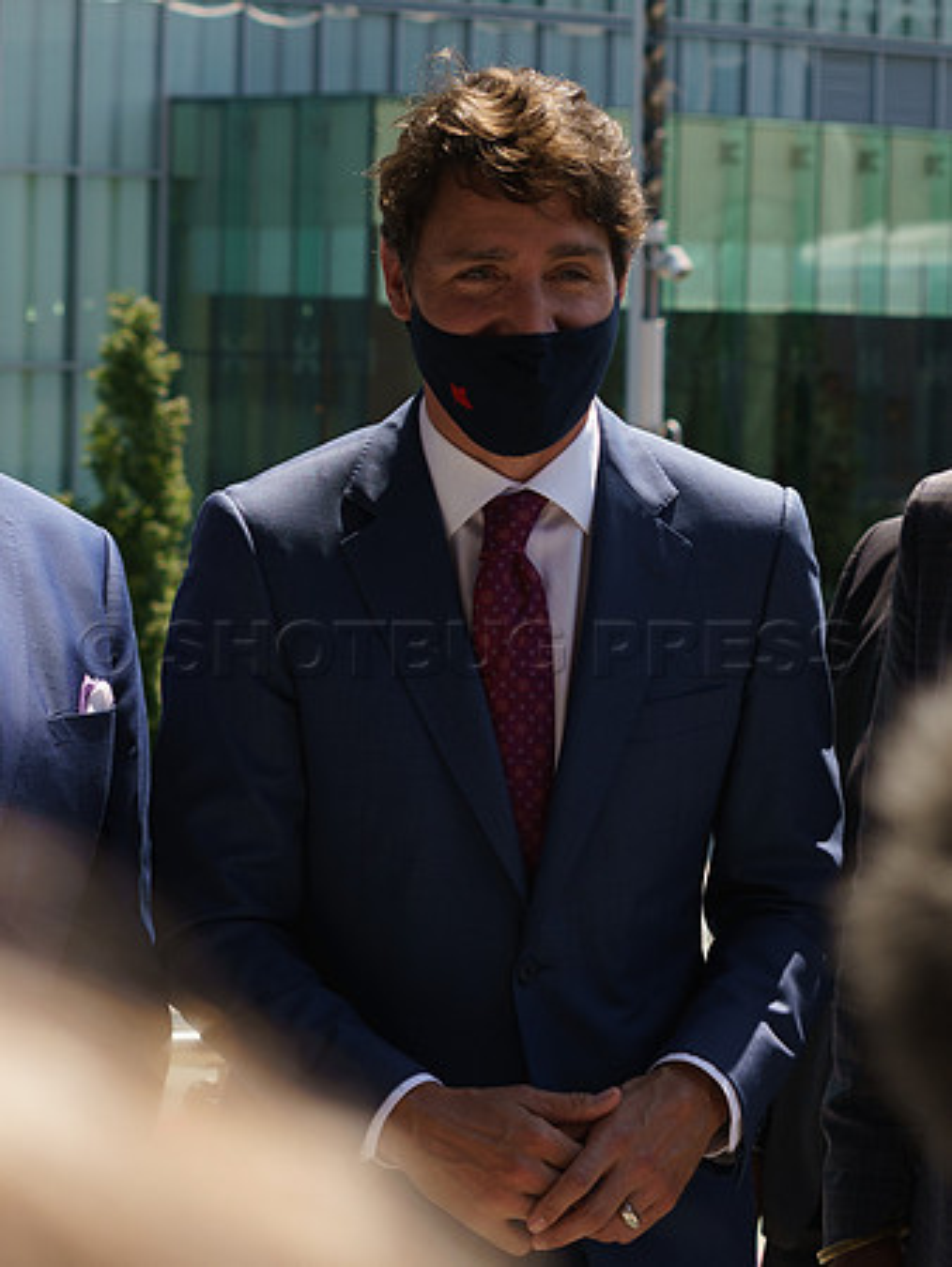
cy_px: 500
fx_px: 5129
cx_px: 514
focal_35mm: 140
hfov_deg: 10.6
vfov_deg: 14.1
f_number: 5
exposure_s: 1/320
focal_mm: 50
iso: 100
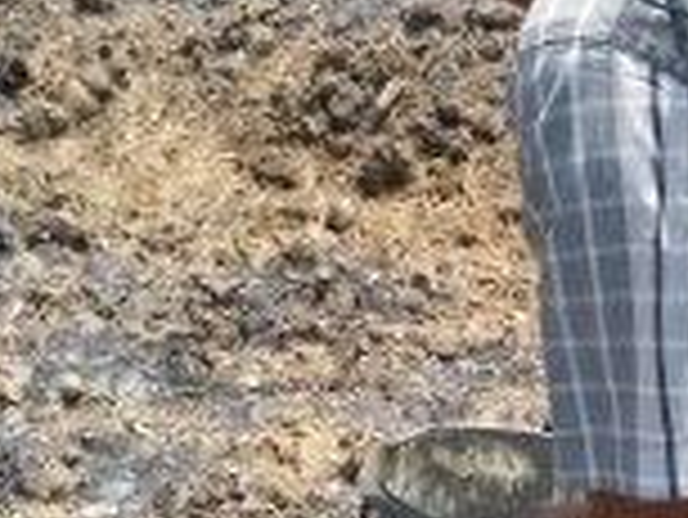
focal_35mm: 76
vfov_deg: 19.2
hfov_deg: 24.6
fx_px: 1512
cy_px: 414
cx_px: 666
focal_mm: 3.82
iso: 125
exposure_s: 1/590
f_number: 2.2
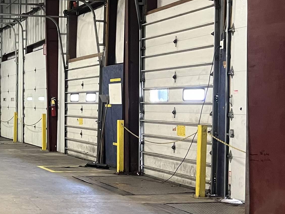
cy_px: 130
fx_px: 585
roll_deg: +0.2
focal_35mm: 71
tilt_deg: -3.5
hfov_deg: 25.2
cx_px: -37
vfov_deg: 20.7
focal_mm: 5.7
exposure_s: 1/60
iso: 320
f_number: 1.5
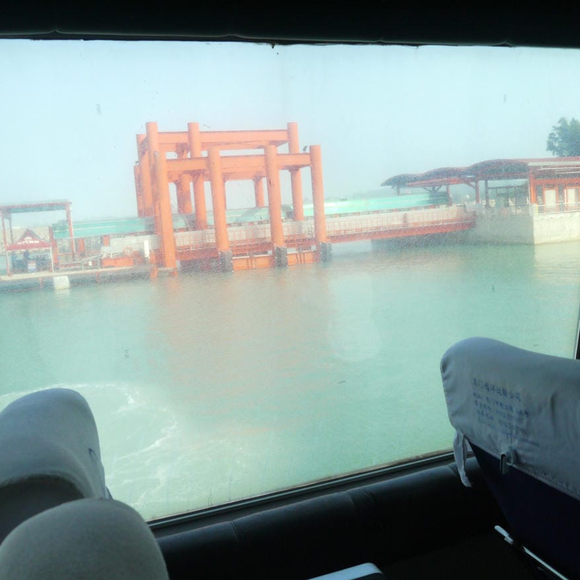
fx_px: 645
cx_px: 344
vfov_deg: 48.4
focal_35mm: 34
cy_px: 284
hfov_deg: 48.2
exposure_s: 1/250
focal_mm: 14
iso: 160
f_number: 6.3
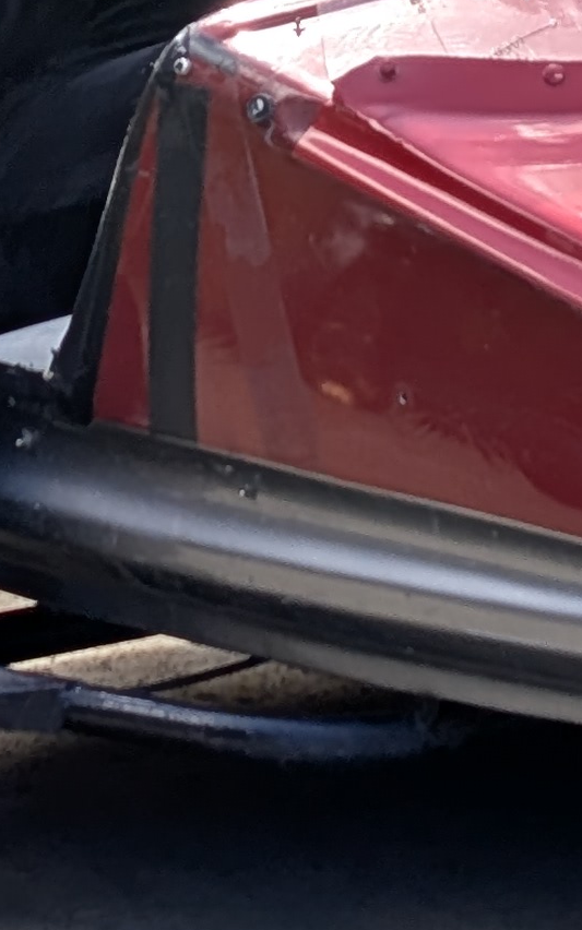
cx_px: 230
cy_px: -320
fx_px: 6315
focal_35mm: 249
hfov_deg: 5.3
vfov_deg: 8.3
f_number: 1.68
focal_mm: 6.9
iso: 20
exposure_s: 1/234
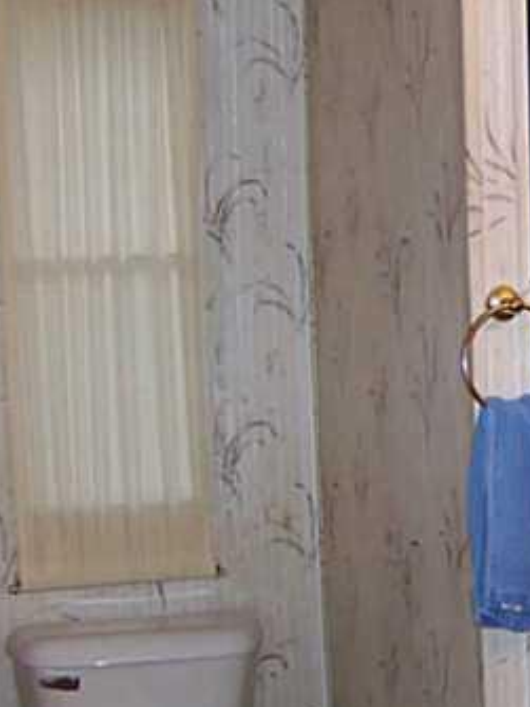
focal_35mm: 86
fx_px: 1757
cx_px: 591
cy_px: 424
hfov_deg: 16.6
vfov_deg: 22.7
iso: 200
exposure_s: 1/30
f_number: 2.8
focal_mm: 5.85
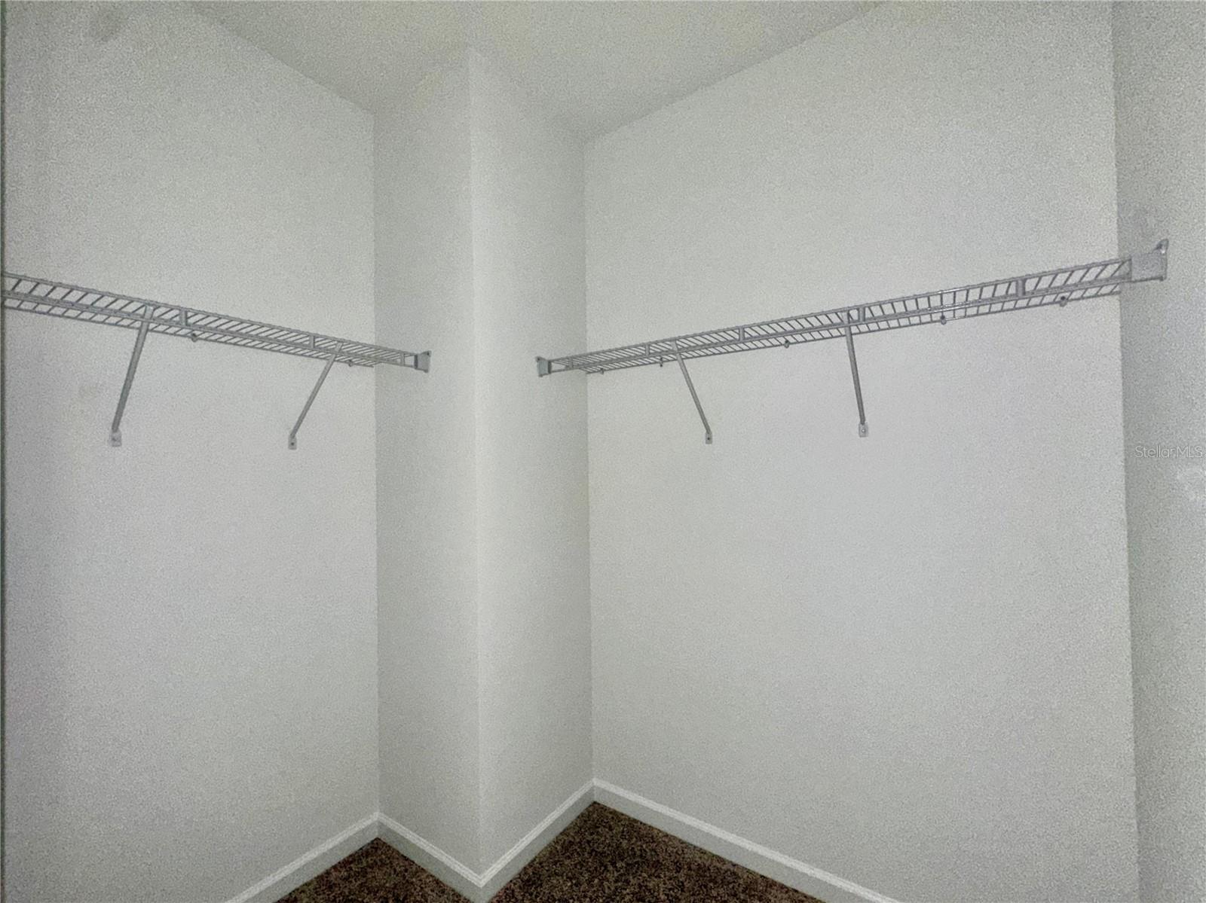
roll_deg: +3.1
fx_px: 488
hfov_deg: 102.1
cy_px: 452
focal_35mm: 14
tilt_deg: +0.6
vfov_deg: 85.6
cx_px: 603
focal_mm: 2.22
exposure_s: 1/60
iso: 125
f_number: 2.2
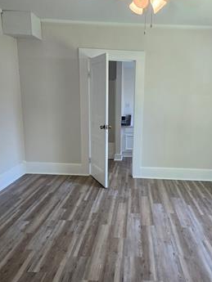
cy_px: 160
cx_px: 134
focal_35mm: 32
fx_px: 261
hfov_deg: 43.8
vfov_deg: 56.6
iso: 160
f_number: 1.8
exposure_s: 1/120
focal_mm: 5.4
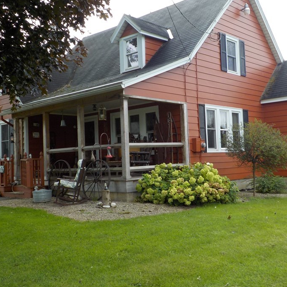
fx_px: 375
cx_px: 159
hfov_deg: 41.8
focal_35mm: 40
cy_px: 138
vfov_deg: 41.9
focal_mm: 4.1
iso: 125
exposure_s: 1/500
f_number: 3.3
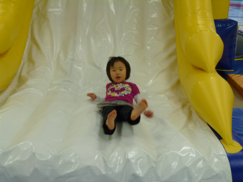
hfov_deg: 33.8
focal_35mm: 57
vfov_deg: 25.7
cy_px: 91
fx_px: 400
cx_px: 122
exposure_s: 1/80
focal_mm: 10.1
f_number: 4.4
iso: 250
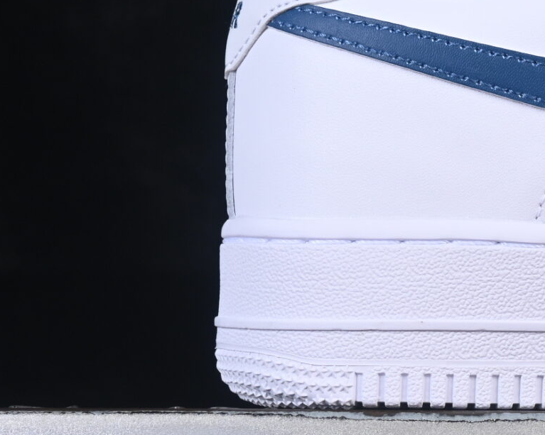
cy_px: 35
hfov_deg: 8.0
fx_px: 3789
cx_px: 860
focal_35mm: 235
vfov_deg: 6.6
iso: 160
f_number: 8
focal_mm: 50
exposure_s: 1/80
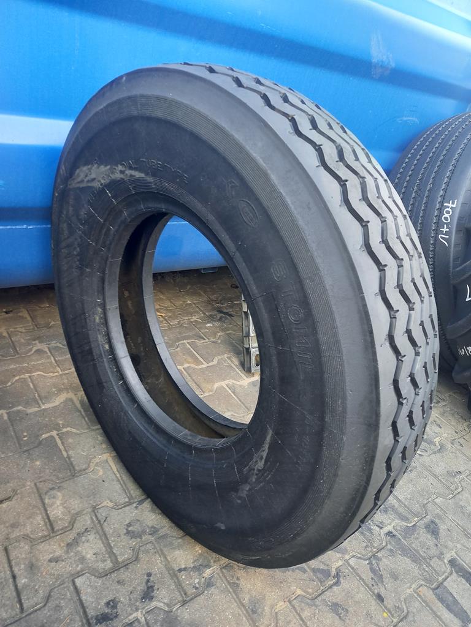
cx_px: 236
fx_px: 454
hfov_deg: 54.9
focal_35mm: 25
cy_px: 314
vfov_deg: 69.4
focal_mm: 4.65
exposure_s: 1/50
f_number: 1.8
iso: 64
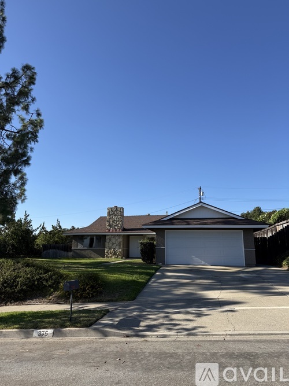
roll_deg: -0.6
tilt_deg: +13.7
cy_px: 193
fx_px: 267
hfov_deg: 56.8
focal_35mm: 24
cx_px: 144
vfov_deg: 71.6
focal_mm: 6.76
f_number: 1.78
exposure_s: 1/4167
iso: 80
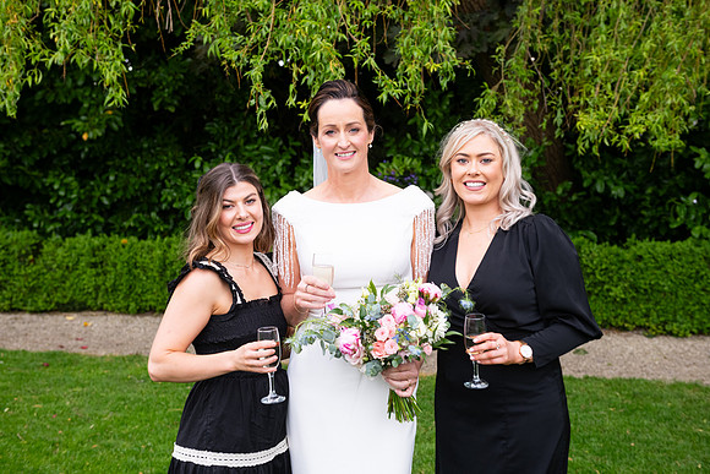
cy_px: 237
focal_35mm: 58
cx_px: 355
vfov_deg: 23.4
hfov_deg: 34.5
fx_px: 1144
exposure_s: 1/200
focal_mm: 58
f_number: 5
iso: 400
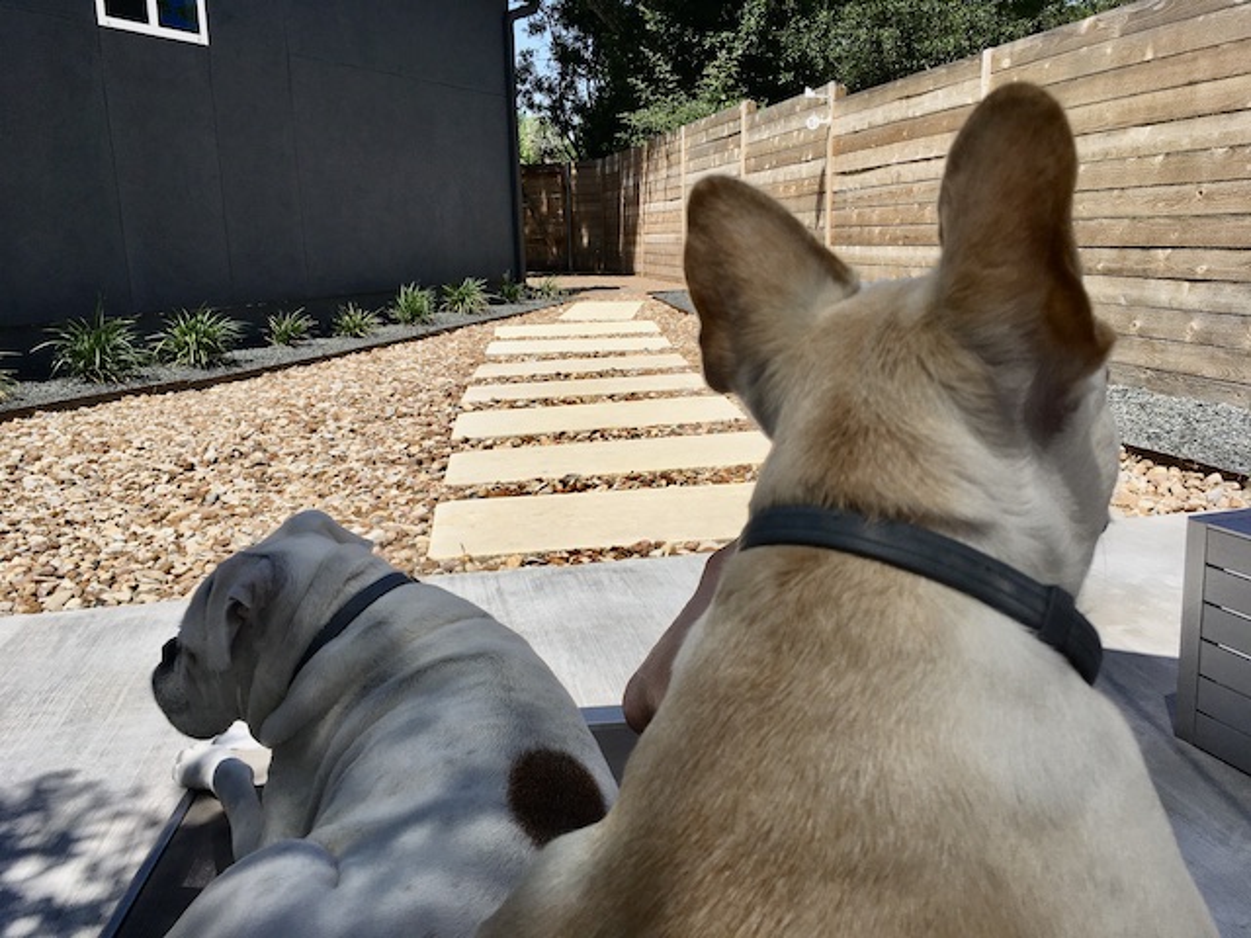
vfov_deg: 48.2
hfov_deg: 61.7
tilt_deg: -13.8
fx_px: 1048
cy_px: 469
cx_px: 626
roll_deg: +1.7
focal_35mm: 29
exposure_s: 1/2747
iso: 25
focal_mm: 4.15
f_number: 2.2
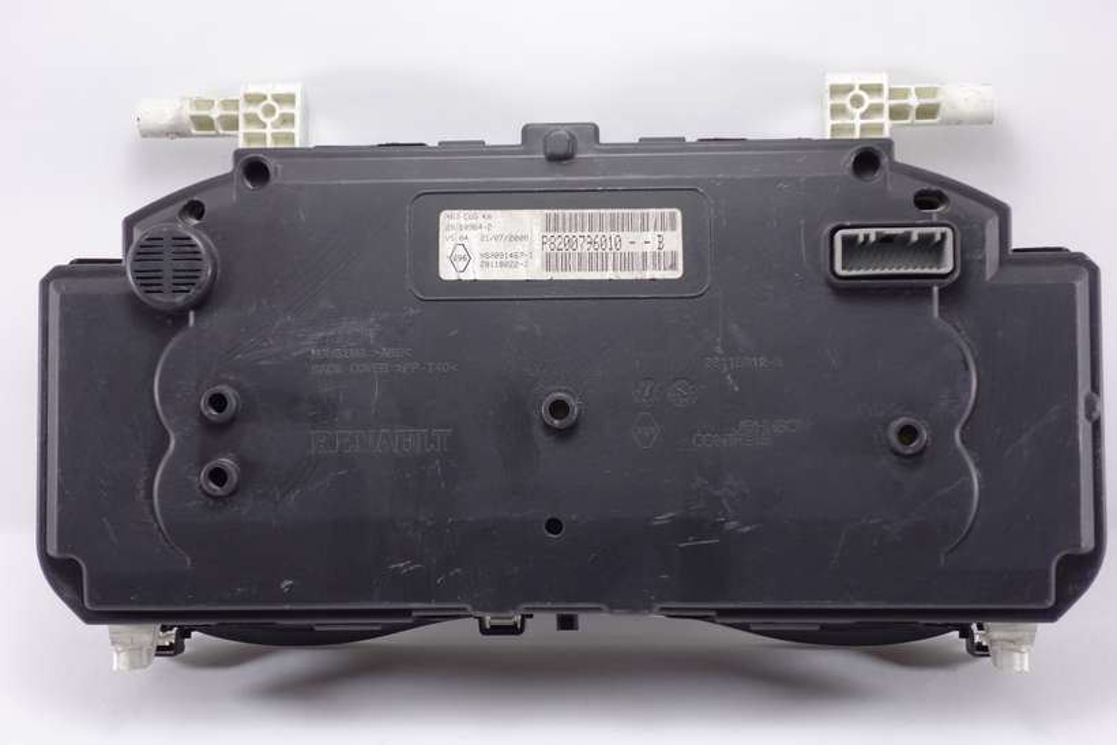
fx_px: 1645
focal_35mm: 53
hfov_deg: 37.5
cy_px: 372
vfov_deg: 25.5
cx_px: 558
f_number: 3.5
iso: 250
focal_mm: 19.75
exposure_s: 1/60
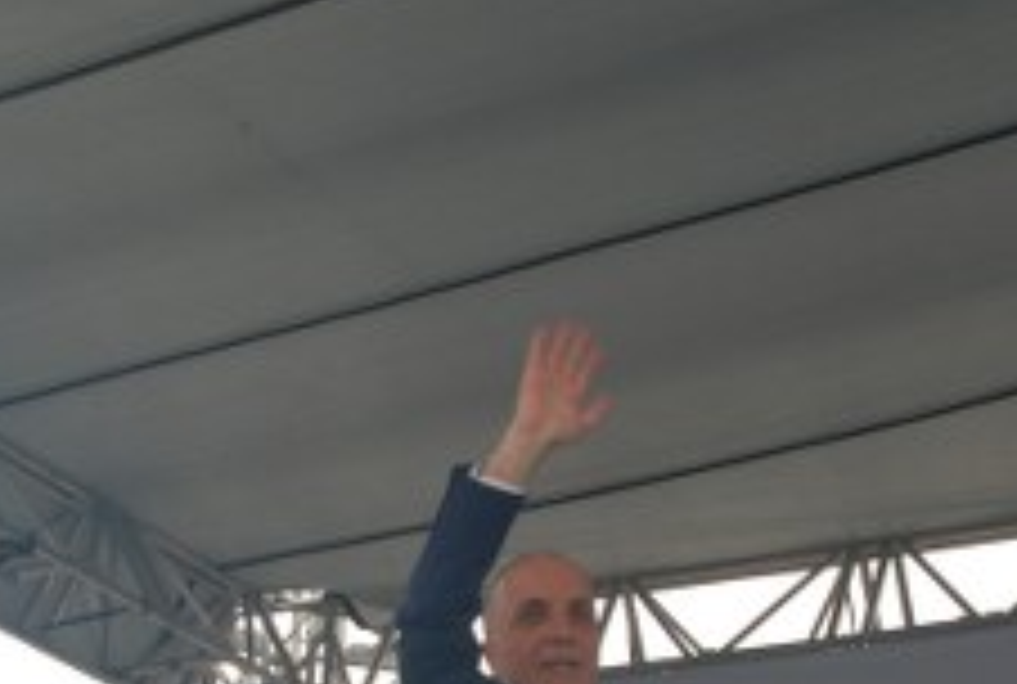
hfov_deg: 19.2
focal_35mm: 106
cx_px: 482
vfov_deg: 12.8
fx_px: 3002
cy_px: 752
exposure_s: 1/200
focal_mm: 20
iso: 100
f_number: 8
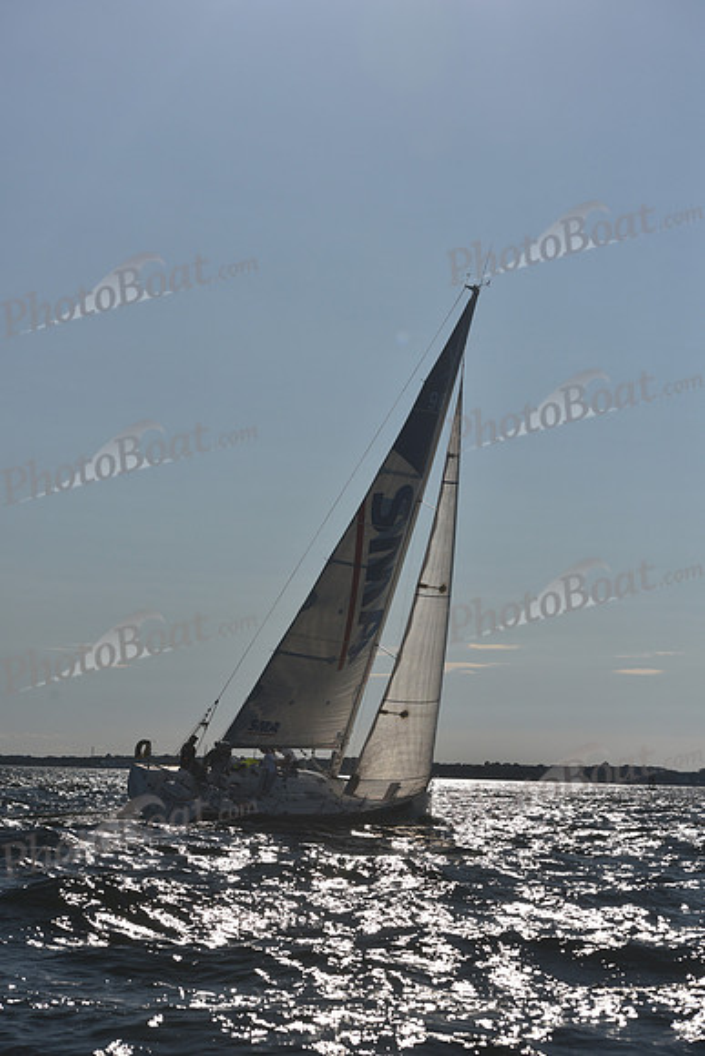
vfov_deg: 23.6
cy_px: 528
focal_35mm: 86
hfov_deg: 15.9
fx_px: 2525
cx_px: 352
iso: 250
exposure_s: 1/3200
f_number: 7.1
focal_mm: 86
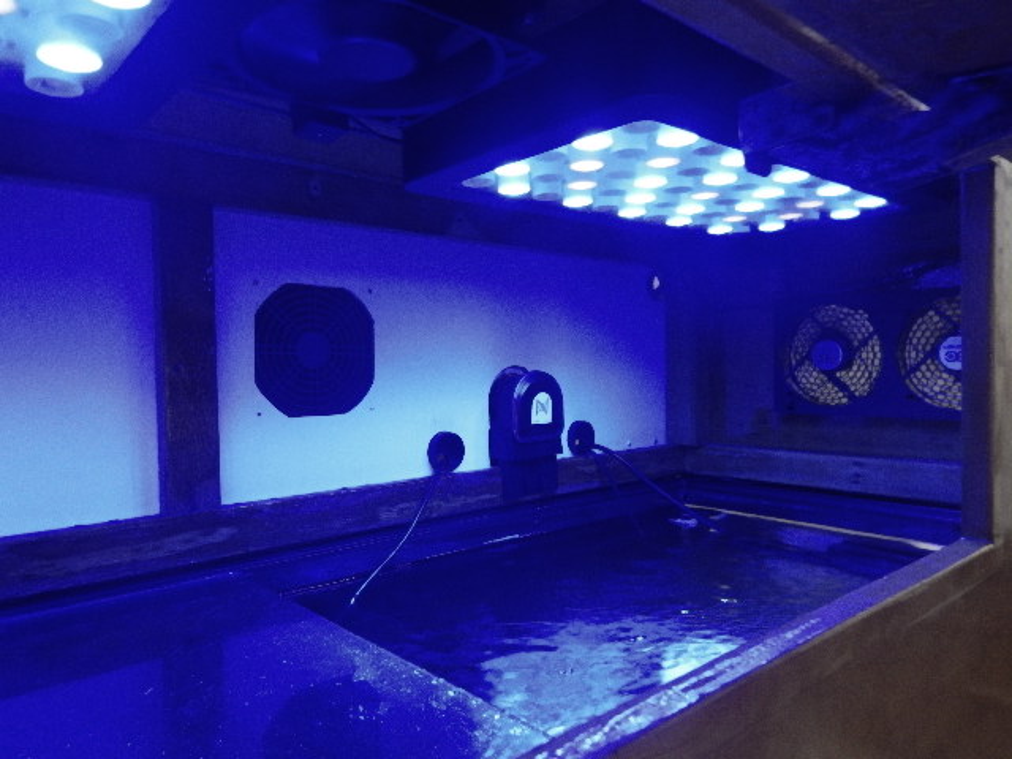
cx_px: 506
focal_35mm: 24
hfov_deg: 71.6
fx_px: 702
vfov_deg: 56.8
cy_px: 380
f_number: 2.8
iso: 200
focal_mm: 4.3
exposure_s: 1/6
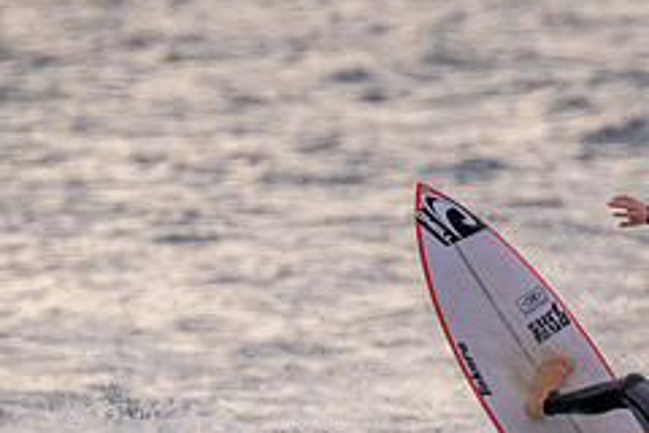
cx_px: 568
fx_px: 34881
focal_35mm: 1935
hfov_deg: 1.1
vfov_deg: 0.7
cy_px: 510
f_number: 11
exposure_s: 1/2000
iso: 5600
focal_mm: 800
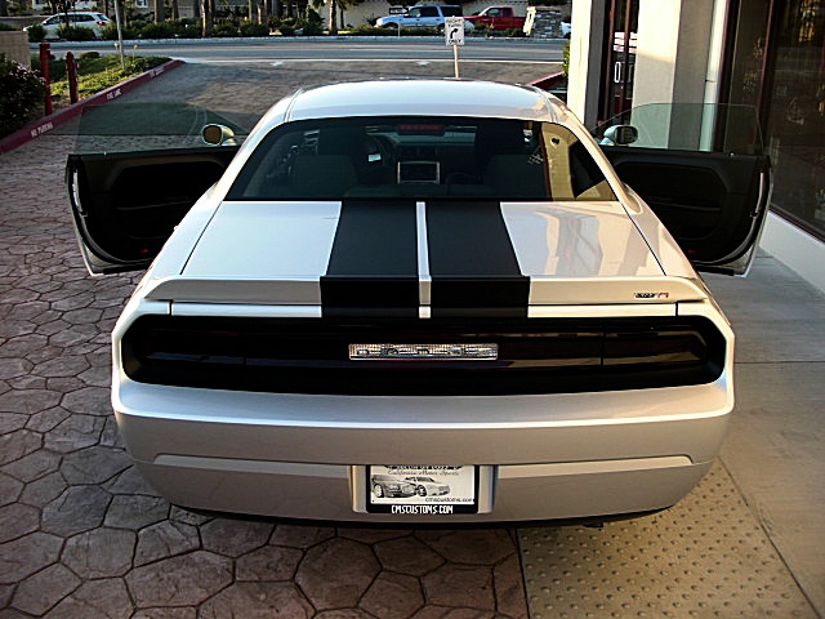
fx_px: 858
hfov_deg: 51.4
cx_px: 412
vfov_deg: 39.7
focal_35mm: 36
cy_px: 310
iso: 50
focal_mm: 6.3
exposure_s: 1/125
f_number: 2.8
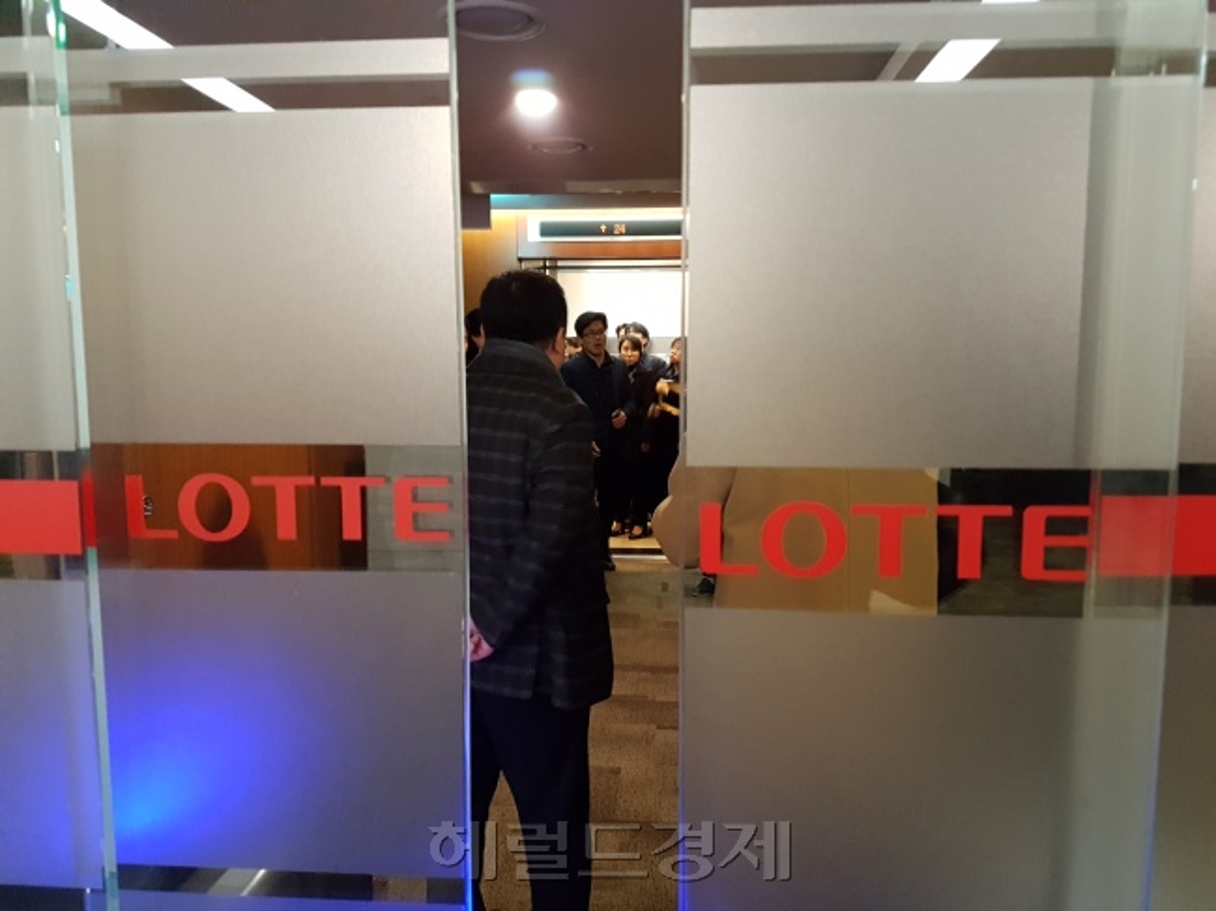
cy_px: 456
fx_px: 913
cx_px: 608
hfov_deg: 67.3
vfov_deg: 53.0
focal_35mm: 26
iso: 640
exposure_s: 1/40
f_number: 1.7
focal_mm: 4.2
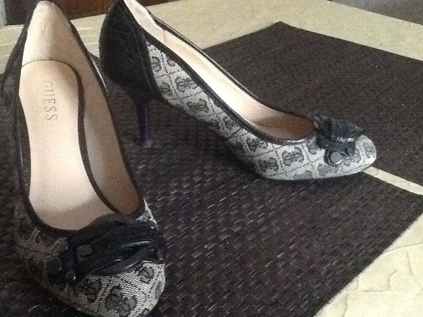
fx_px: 538
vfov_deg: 32.9
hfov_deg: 42.9
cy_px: 158
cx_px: 212
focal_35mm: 44
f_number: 2.4
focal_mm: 2.03
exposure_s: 1/15
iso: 640
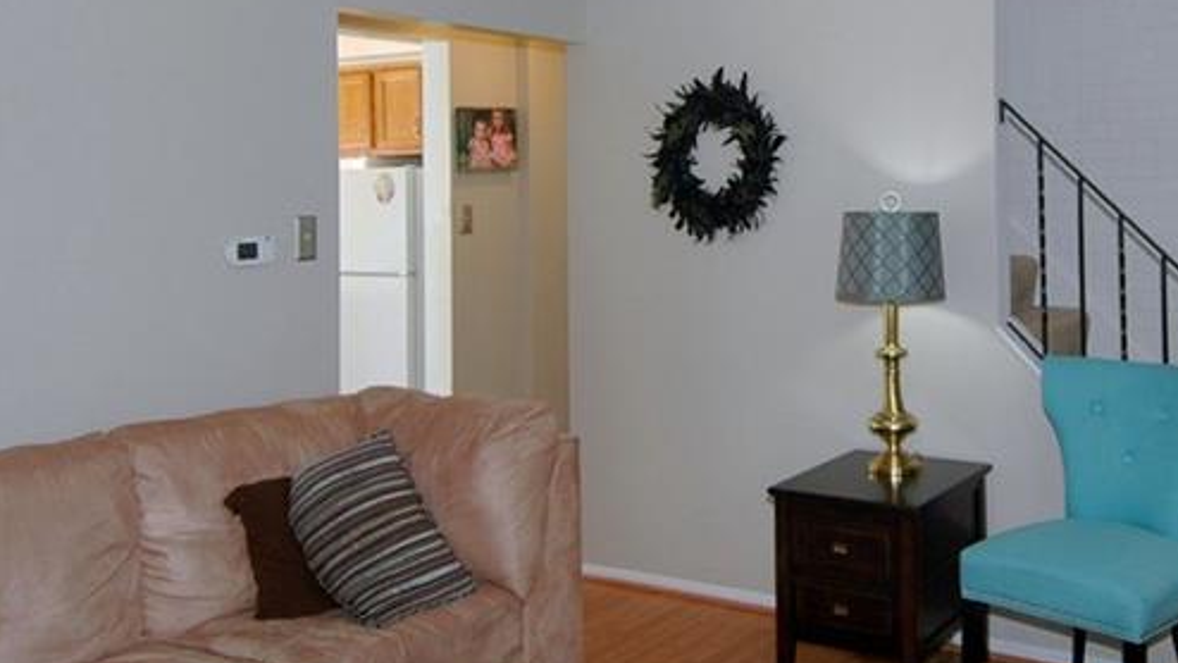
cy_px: 169
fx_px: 1218
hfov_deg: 51.5
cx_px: 644
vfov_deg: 30.0
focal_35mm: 39
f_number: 4
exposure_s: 1/60
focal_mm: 12
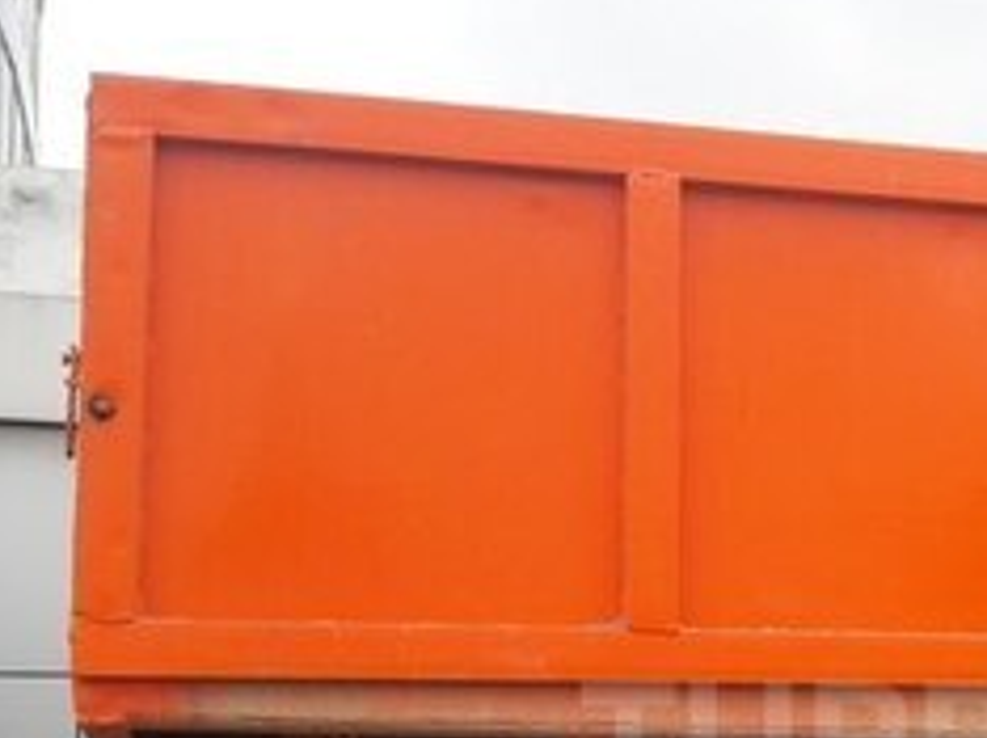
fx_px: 2250
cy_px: 744
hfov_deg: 23.6
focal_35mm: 79
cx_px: 1012
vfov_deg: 18.1
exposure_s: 1/304
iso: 40
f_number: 1.9
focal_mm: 3.7
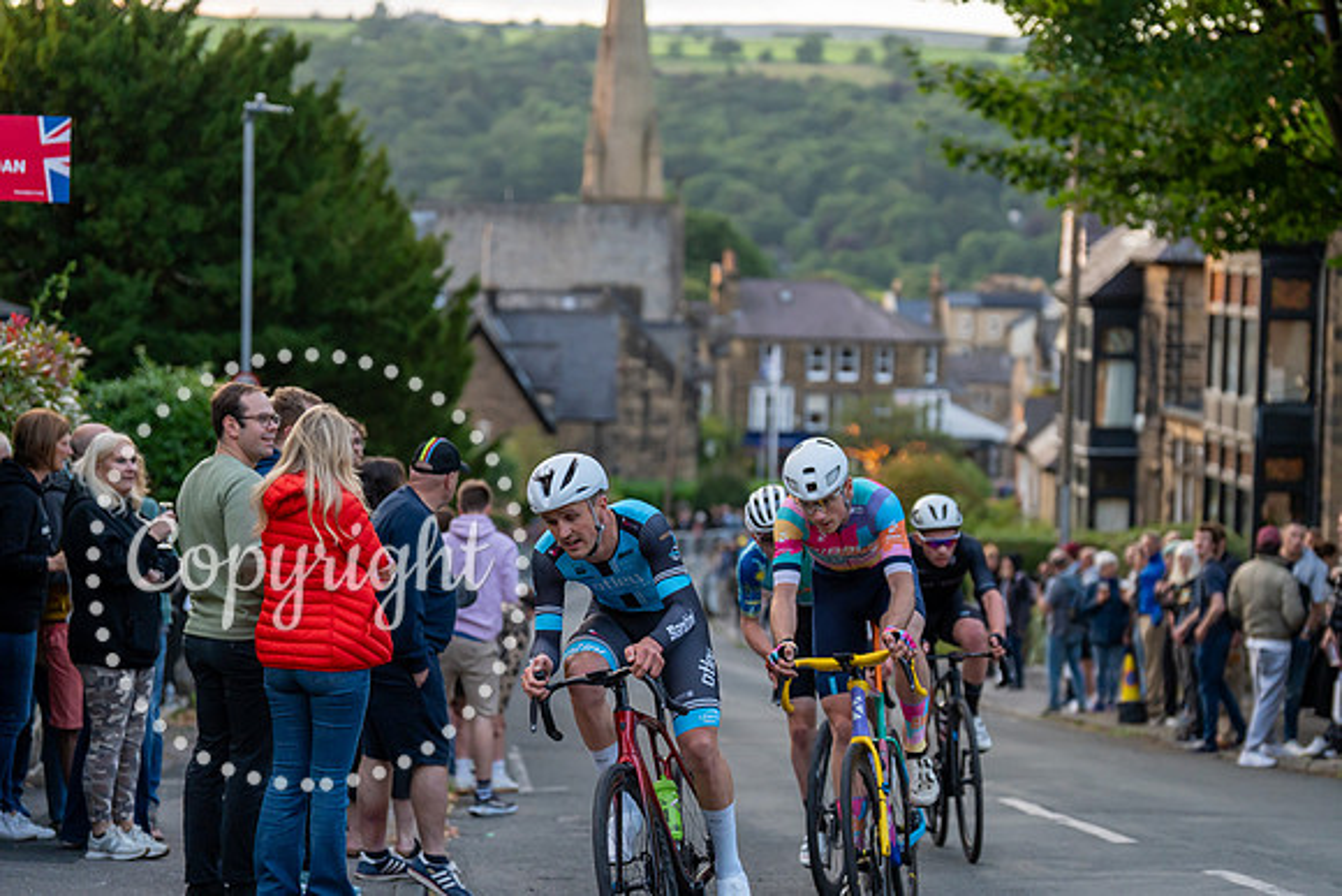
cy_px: 448
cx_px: 671
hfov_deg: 22.4
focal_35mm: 91
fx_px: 3393
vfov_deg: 15.0
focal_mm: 91
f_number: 2.8
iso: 2000
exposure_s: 1/1000
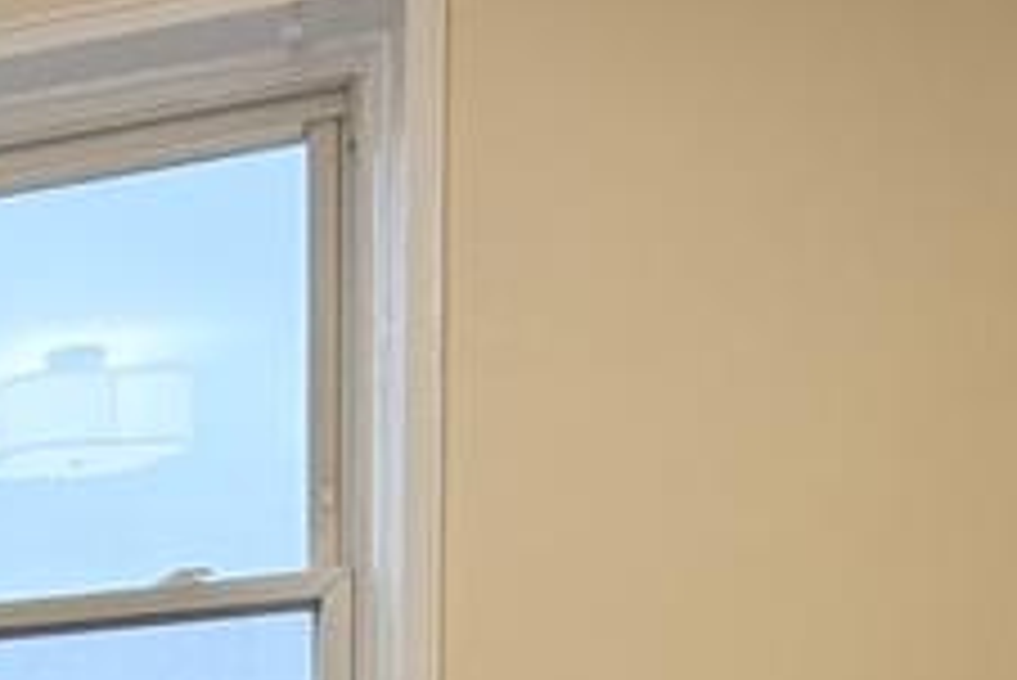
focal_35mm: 66
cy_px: 1072
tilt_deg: -4.5
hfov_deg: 23.5
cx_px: -562
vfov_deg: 18.0
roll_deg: +2.6
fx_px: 1866
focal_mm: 2.22
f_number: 2.2
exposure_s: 1/60
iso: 160
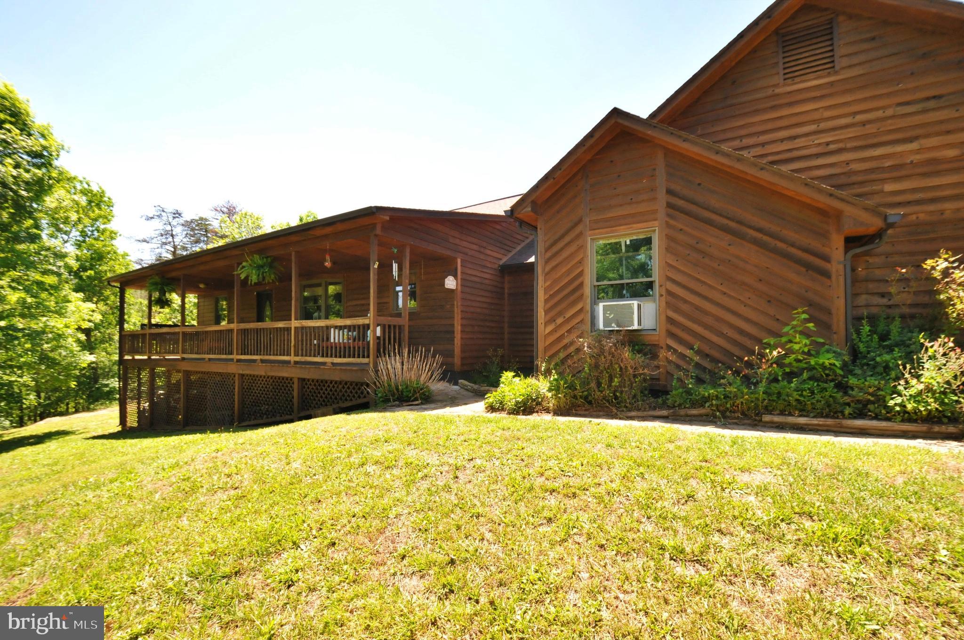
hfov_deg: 100.5
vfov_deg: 77.2
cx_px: 482
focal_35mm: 15
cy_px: 320
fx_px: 401
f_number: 8
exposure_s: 1/320
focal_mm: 10
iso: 800
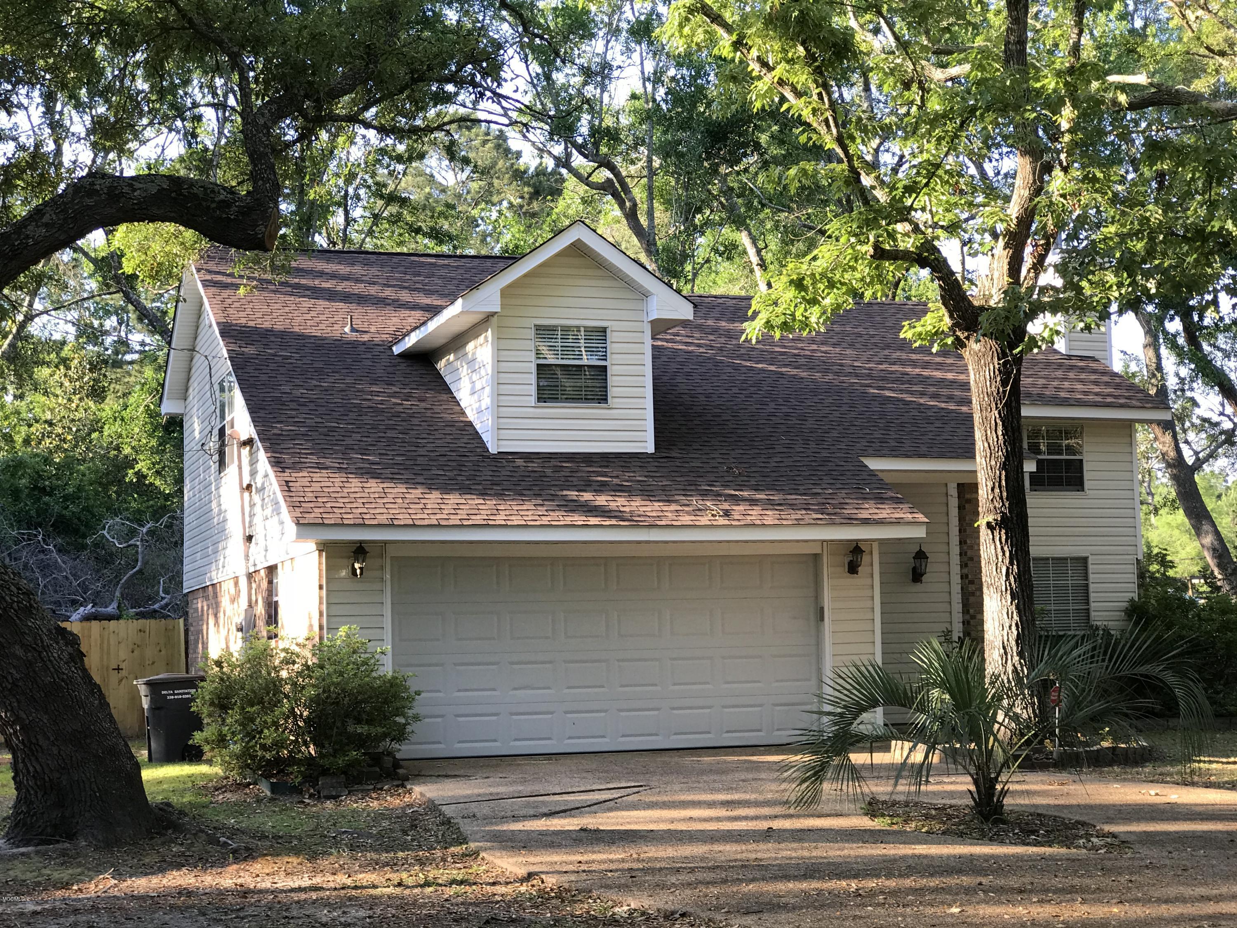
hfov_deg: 33.8
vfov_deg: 25.7
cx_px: 618
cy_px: 464
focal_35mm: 57
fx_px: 2037
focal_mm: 6.6
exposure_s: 1/120
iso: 25
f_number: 2.8
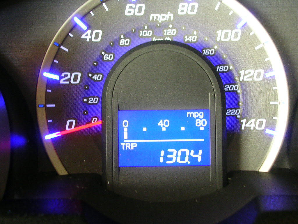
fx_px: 422
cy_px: 112
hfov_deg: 38.9
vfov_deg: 29.7
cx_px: 149
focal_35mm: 49
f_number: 3.1
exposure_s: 1/5.3
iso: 100
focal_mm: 7.5
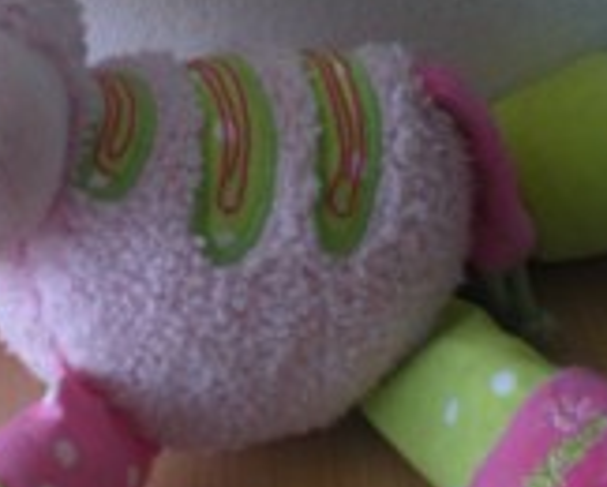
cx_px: 139
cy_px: 202
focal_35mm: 119
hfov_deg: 16.0
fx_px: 2140
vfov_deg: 13.0
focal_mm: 6.3
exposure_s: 1/61.3
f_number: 3.1
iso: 128
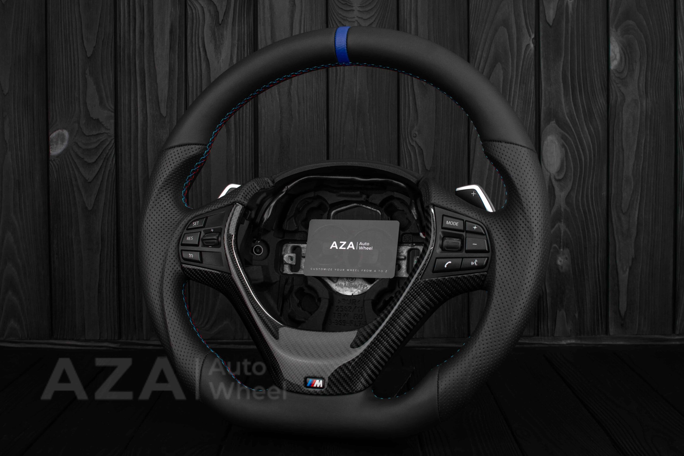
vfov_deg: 25.8
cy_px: 228
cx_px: 342
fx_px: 997
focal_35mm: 52
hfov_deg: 37.8
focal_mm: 35
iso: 500
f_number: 6.3
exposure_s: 1/125
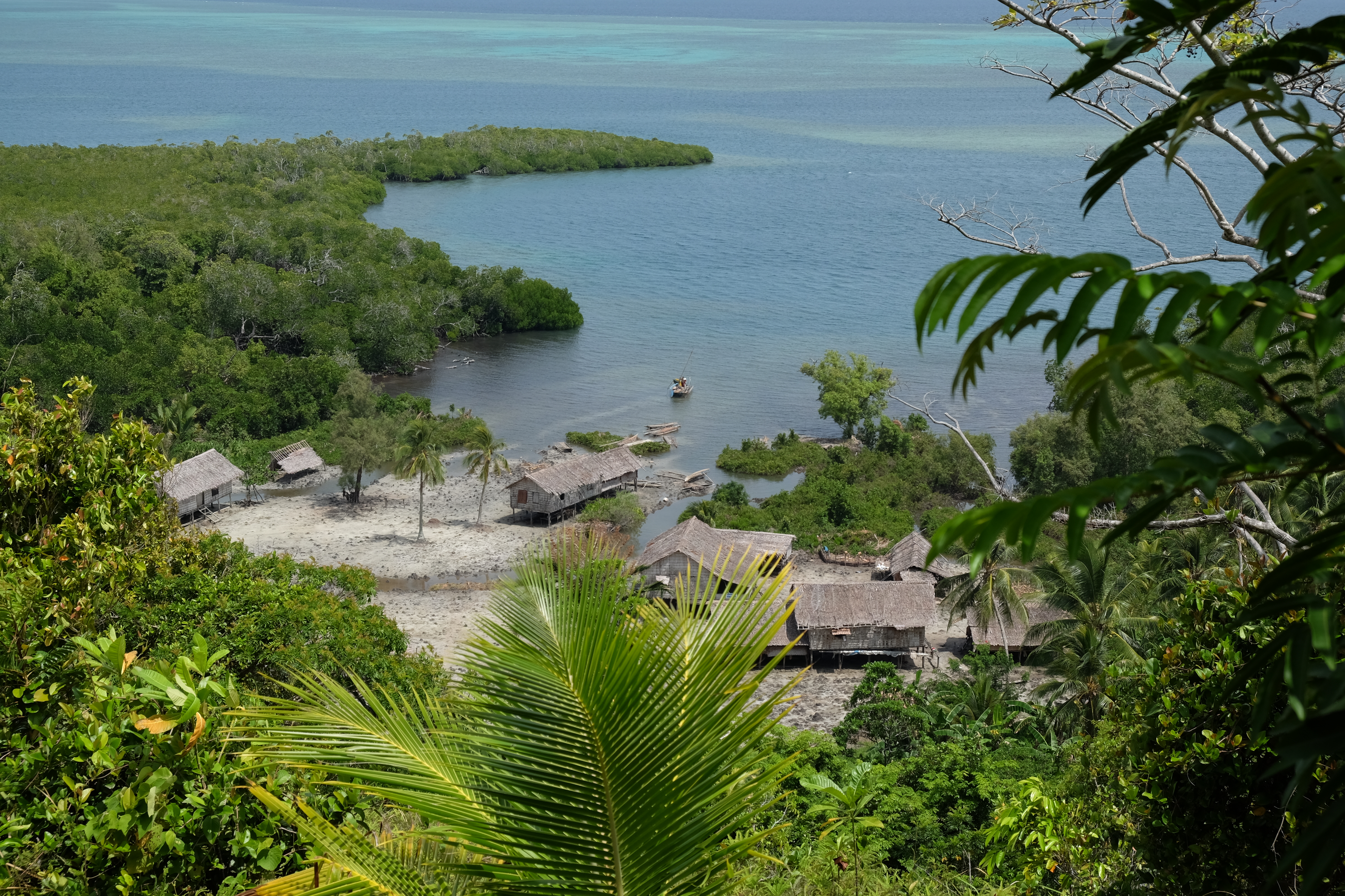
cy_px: 448
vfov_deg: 25.1
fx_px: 2017
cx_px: 672
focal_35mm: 54
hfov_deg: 36.9
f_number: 8
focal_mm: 35.8
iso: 200
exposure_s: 1/420
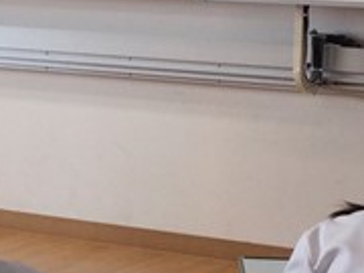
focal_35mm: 176
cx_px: -206
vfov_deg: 8.4
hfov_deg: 10.8
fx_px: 1851
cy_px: 125
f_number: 2.4
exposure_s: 1/60
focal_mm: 3.3
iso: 25
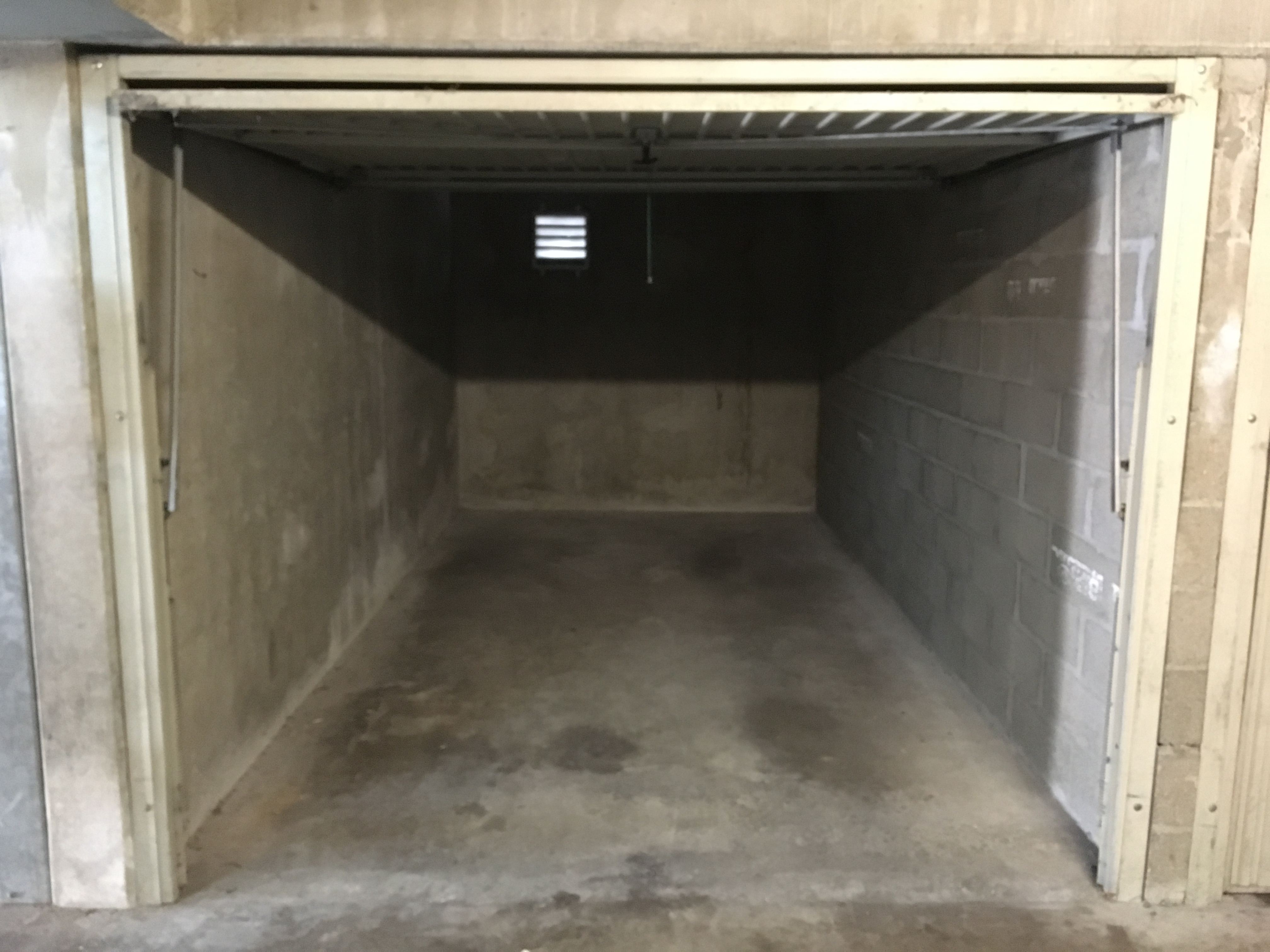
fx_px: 1064
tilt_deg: -10.4
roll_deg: -0.3
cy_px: 476
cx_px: 635
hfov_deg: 61.7
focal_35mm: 29
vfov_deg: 48.2
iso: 640
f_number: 2.2
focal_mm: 4.15
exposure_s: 1/17
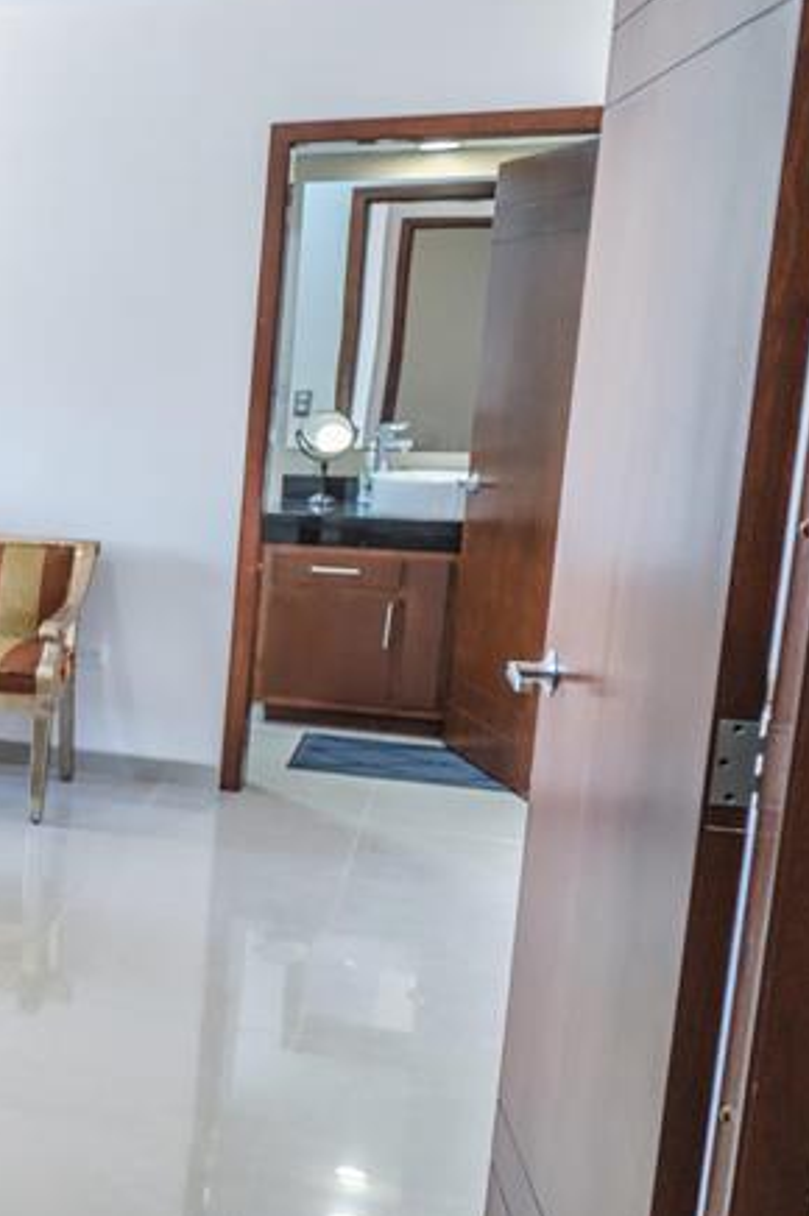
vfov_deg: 41.9
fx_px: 1587
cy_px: 644
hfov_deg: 22.9
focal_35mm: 47
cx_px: -424
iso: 800
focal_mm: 20
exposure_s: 1/30
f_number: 2.8
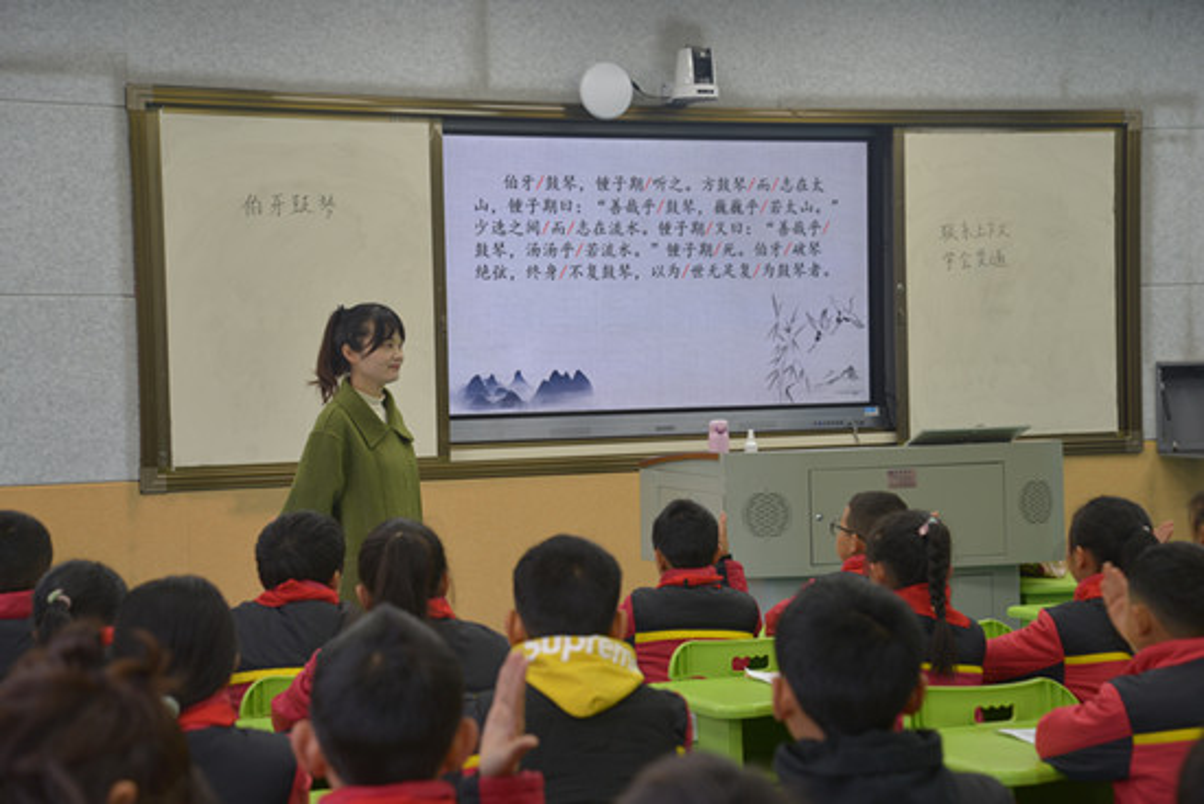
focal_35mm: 72
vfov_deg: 18.9
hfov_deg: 28.1
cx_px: 602
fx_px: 2408
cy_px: 402
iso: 250
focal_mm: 72
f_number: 5
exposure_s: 1/80
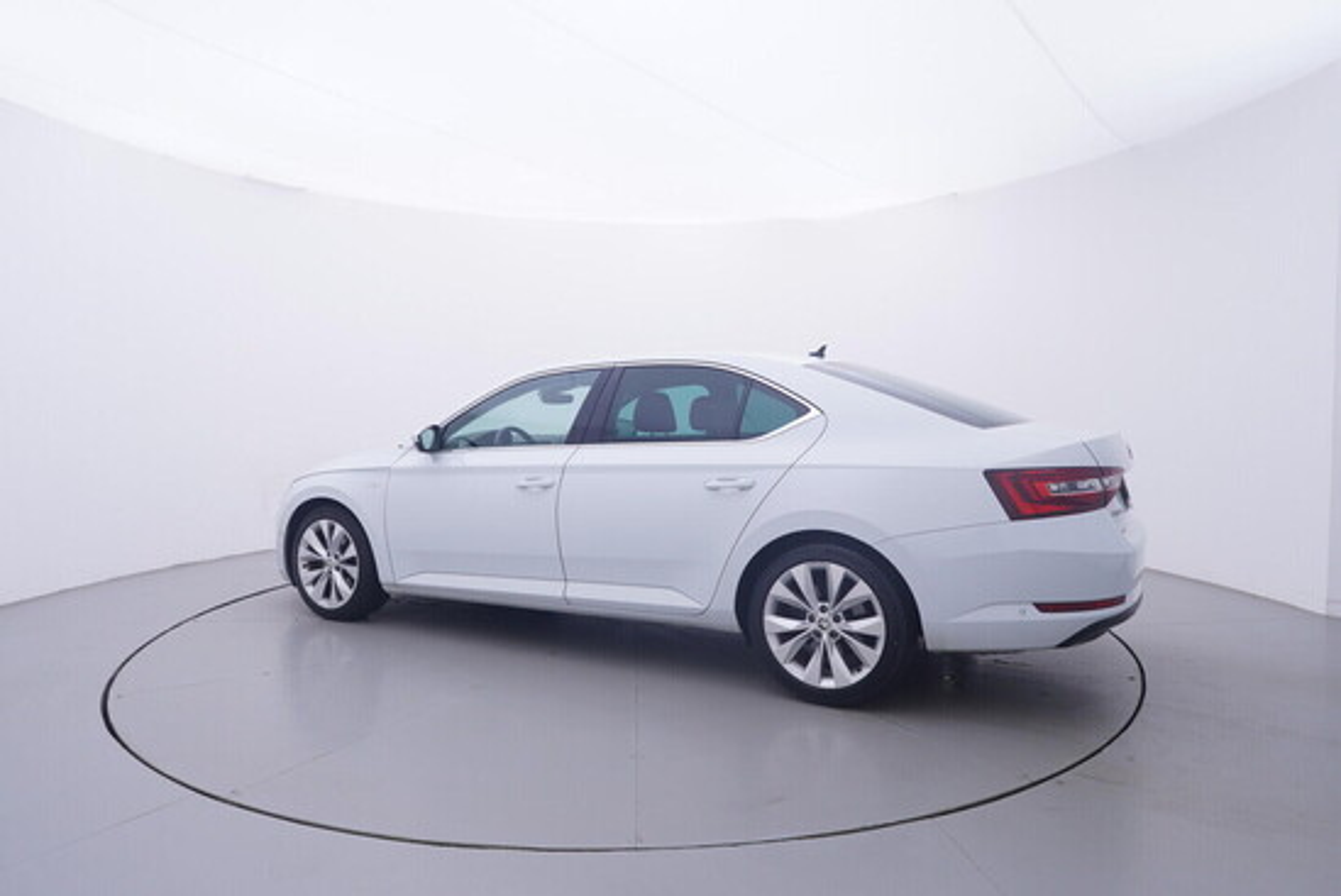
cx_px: 670
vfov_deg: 56.2
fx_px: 839
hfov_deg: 77.3
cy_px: 448
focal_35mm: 22
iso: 200
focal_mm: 15
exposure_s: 1/80
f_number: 5
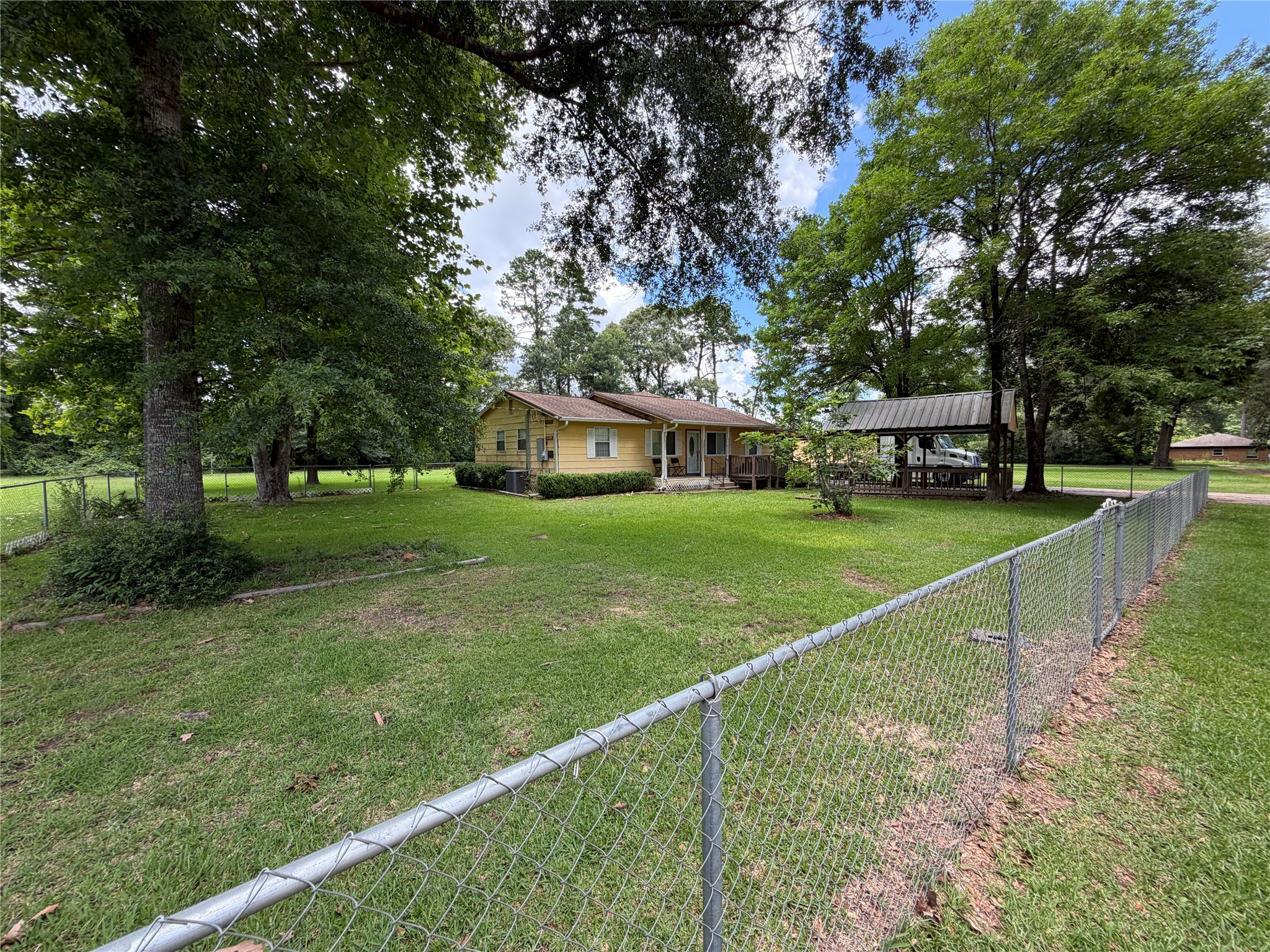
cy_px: 476
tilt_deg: -2.9
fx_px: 514
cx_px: 635
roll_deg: +0.9
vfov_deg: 85.7
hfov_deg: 102.1
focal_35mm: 14
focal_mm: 2.22
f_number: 2.2
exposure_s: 1/229
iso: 40
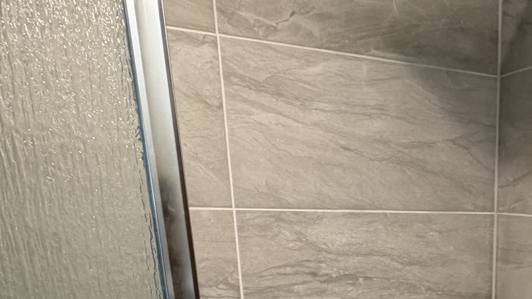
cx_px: 503
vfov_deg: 25.2
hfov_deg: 43.1
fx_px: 593
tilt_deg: -15.6
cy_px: 367
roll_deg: -1.1
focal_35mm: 42
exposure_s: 1/120
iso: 250
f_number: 2.2
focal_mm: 2.22
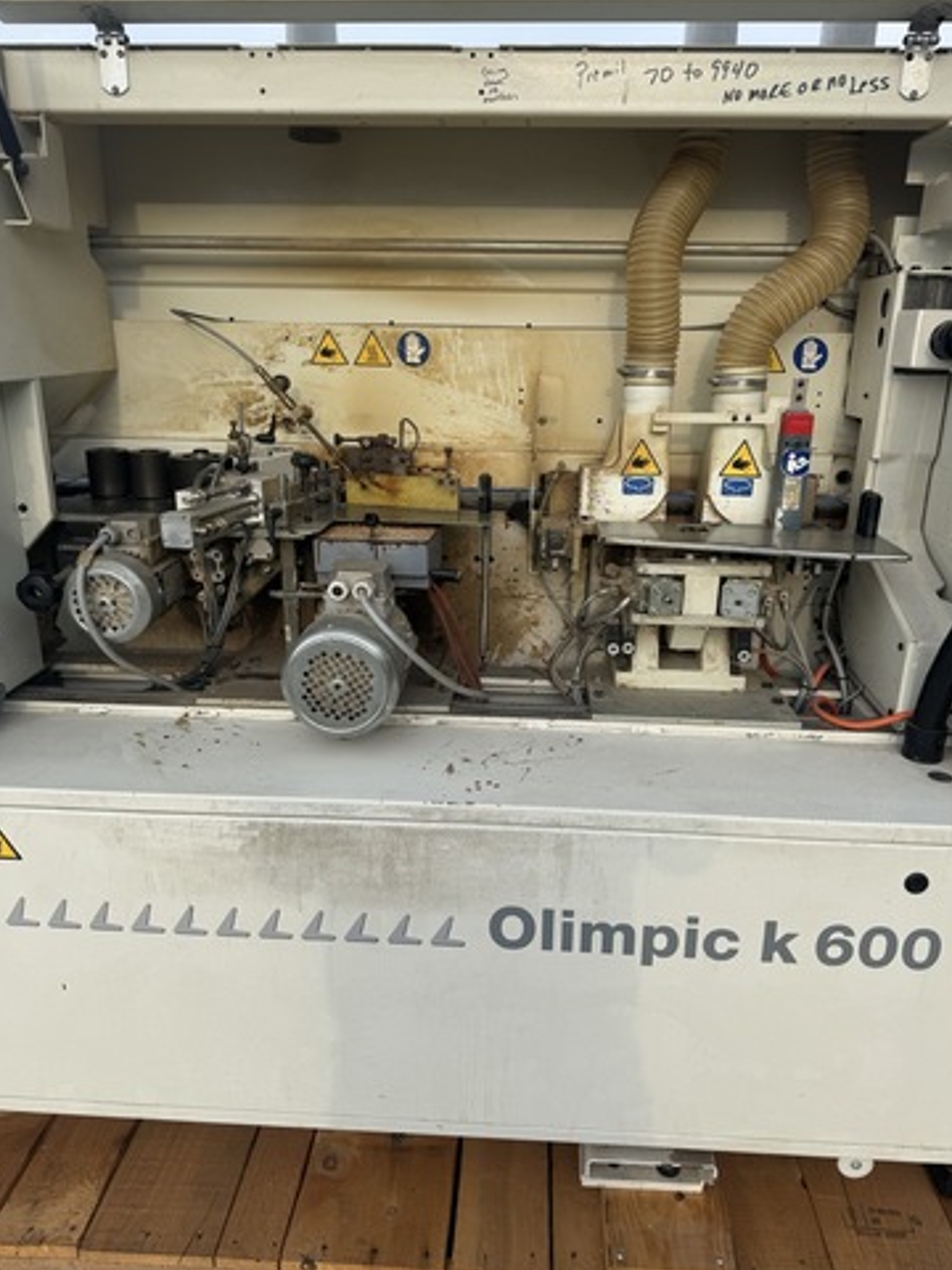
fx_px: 917
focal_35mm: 25
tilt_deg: -20.8
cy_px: 640
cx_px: 488
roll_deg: -0.9
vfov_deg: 69.4
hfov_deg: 54.9
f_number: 1.78
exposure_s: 1/1637
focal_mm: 6.76
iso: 80
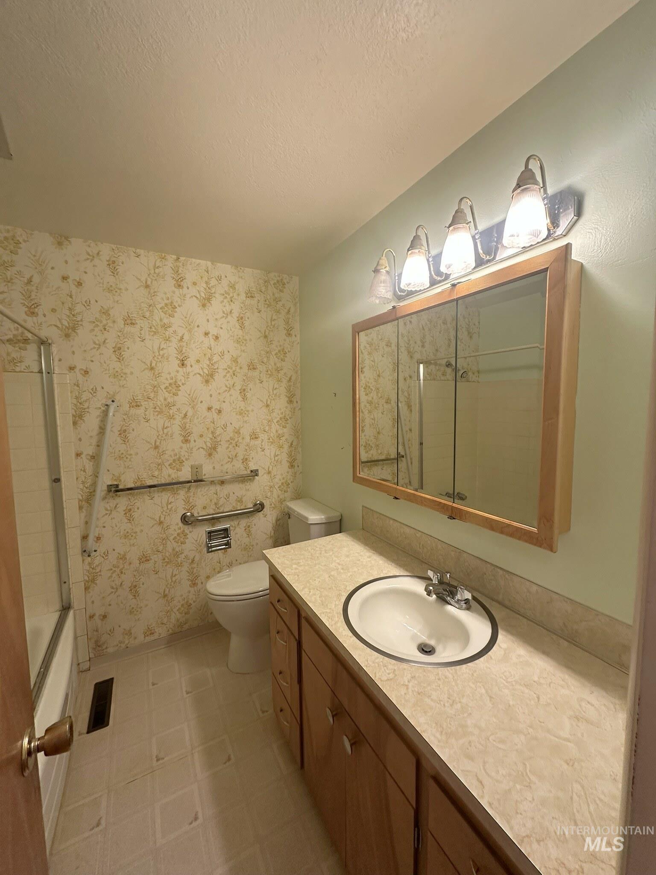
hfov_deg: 85.7
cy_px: 438
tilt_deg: -3.8
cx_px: 328
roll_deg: -0.5
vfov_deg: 102.1
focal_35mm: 14
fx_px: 354
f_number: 2.2
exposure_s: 1/120
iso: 200
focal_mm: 2.22
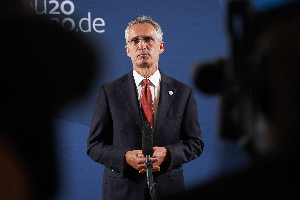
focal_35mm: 165
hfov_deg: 12.5
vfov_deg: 8.3
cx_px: 150
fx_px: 1375
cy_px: 100
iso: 2500
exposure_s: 1/400
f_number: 4
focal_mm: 165
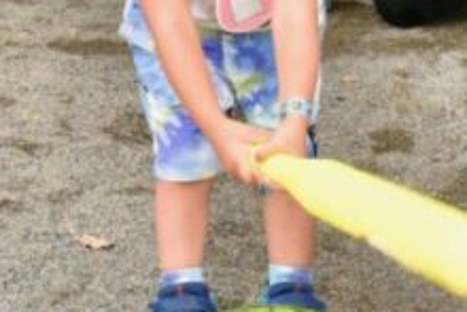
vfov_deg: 8.7
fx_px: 2051
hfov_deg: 12.9
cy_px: 77
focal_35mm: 158
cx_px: 354
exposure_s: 1/500
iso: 6400
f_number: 10
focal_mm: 34
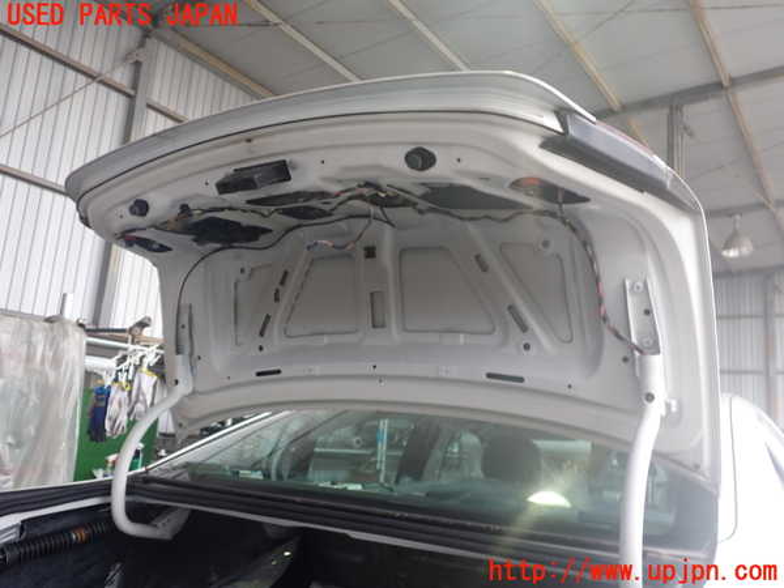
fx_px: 679
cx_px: 392
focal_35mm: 30
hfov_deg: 60.0
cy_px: 294
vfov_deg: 46.8
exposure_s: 1/60
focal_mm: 5.4
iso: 200
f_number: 2.3
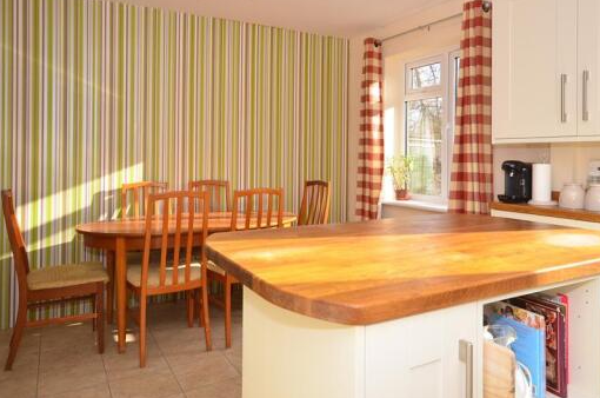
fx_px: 449
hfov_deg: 67.2
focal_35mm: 27
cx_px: 338
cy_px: 150
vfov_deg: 47.3
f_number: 6.3
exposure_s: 1/160
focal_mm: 14
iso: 640
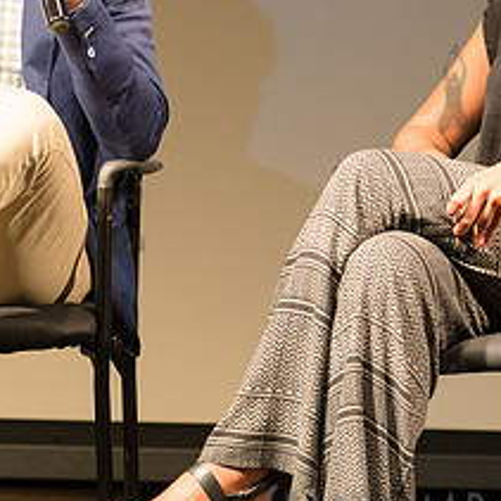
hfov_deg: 6.4
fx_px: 4437
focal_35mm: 271
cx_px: 563
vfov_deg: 6.5
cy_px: 68
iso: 2500
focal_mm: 100
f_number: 4
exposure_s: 1/40
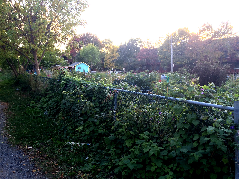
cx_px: 120
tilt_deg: -6.3
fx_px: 200
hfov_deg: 61.7
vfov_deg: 48.2
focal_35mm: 29
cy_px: 90
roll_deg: -0.2
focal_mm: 4.15
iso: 32
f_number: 2.2
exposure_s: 1/60
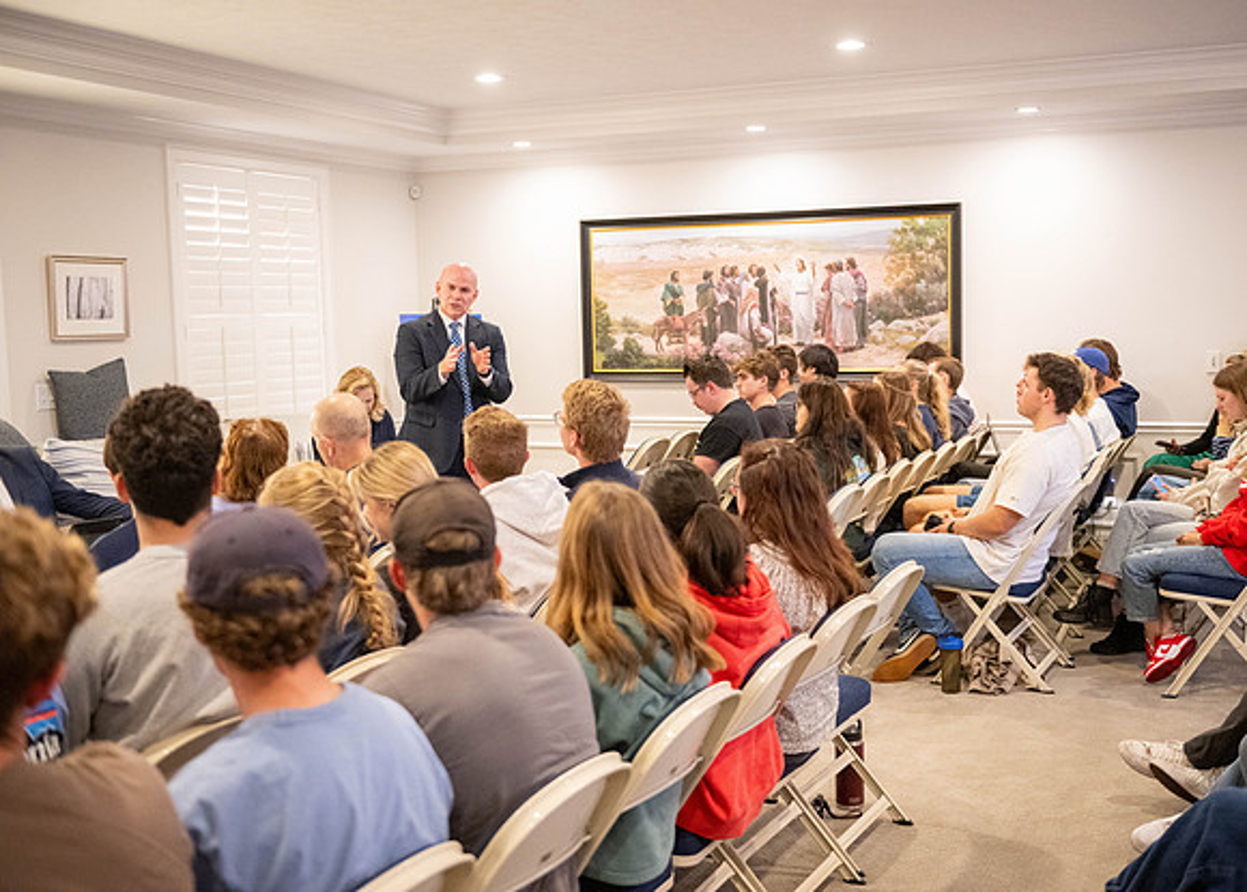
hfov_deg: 47.6
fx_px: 1413
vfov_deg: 35.1
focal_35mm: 40
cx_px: 669
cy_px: 446
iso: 6400
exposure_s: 1/250
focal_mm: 38
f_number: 2.8
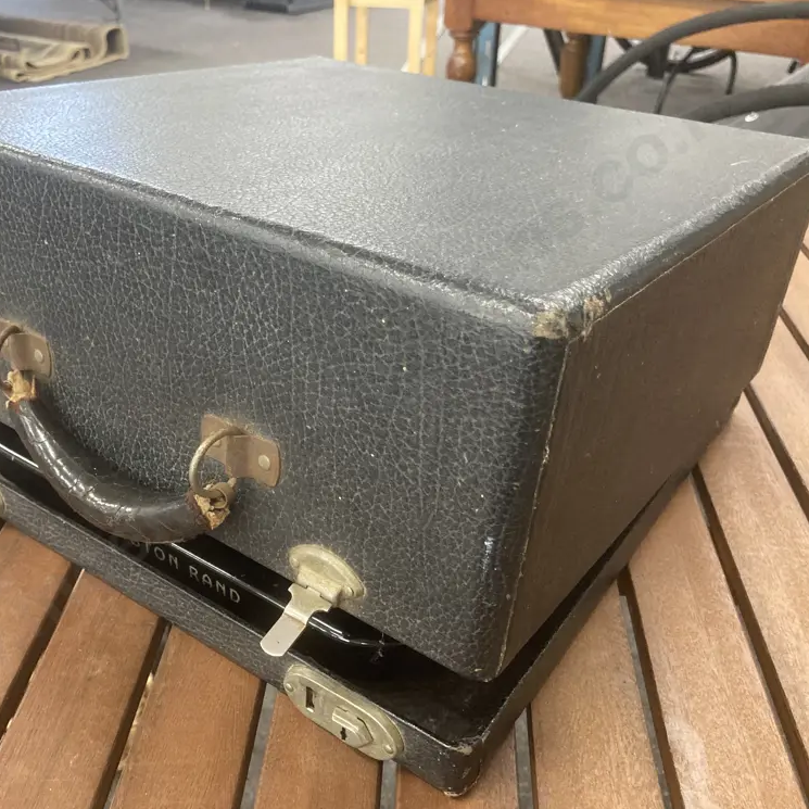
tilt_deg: -32.9
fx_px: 899
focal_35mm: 34
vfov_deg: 48.4
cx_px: 302
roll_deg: +0.4
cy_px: 414
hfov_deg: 48.0
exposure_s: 1/50
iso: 250
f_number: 1.8
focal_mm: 3.99
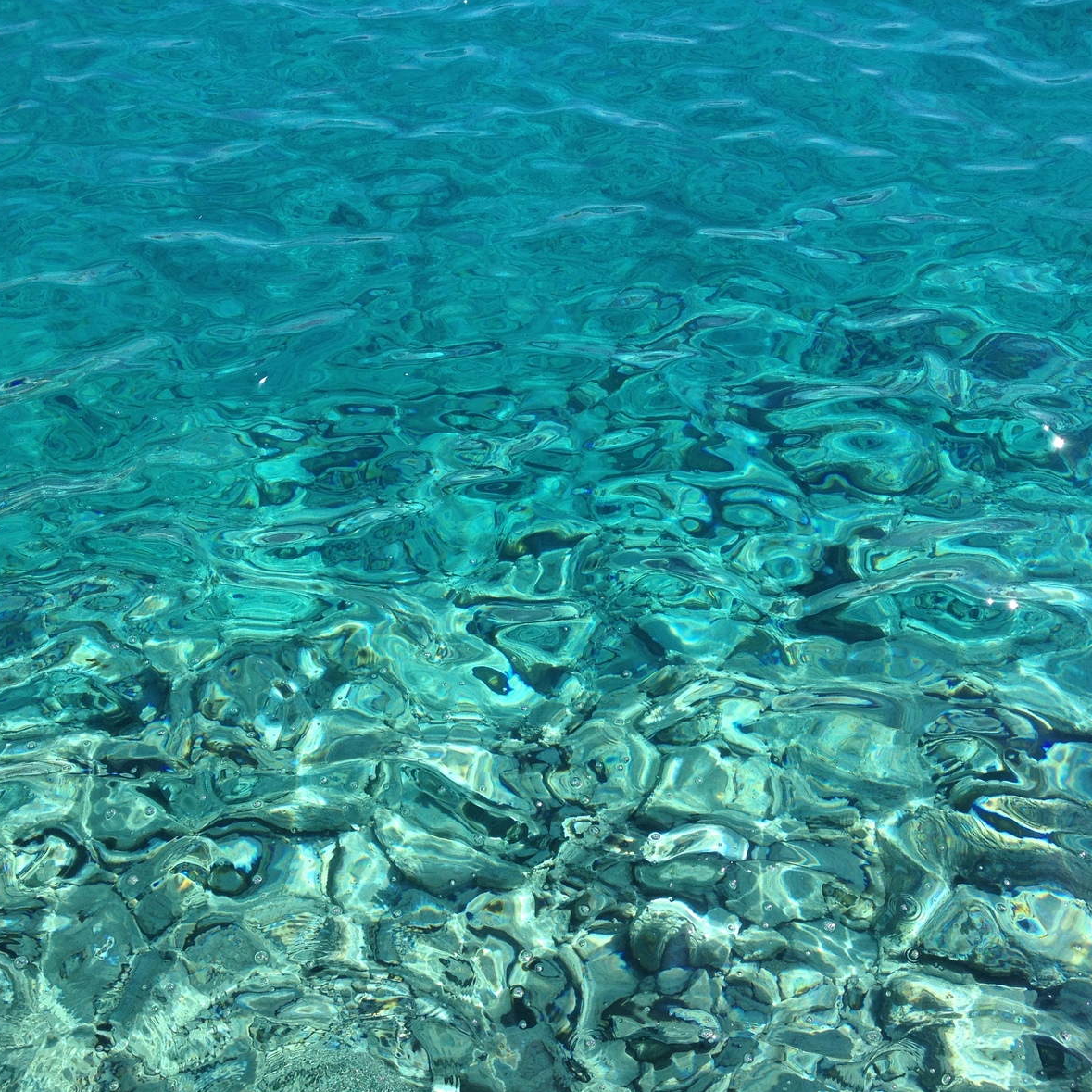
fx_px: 1499
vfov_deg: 40.0
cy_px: 554
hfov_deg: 40.0
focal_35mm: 42
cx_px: 596
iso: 50
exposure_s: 1/1453
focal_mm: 4.28
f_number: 2.4
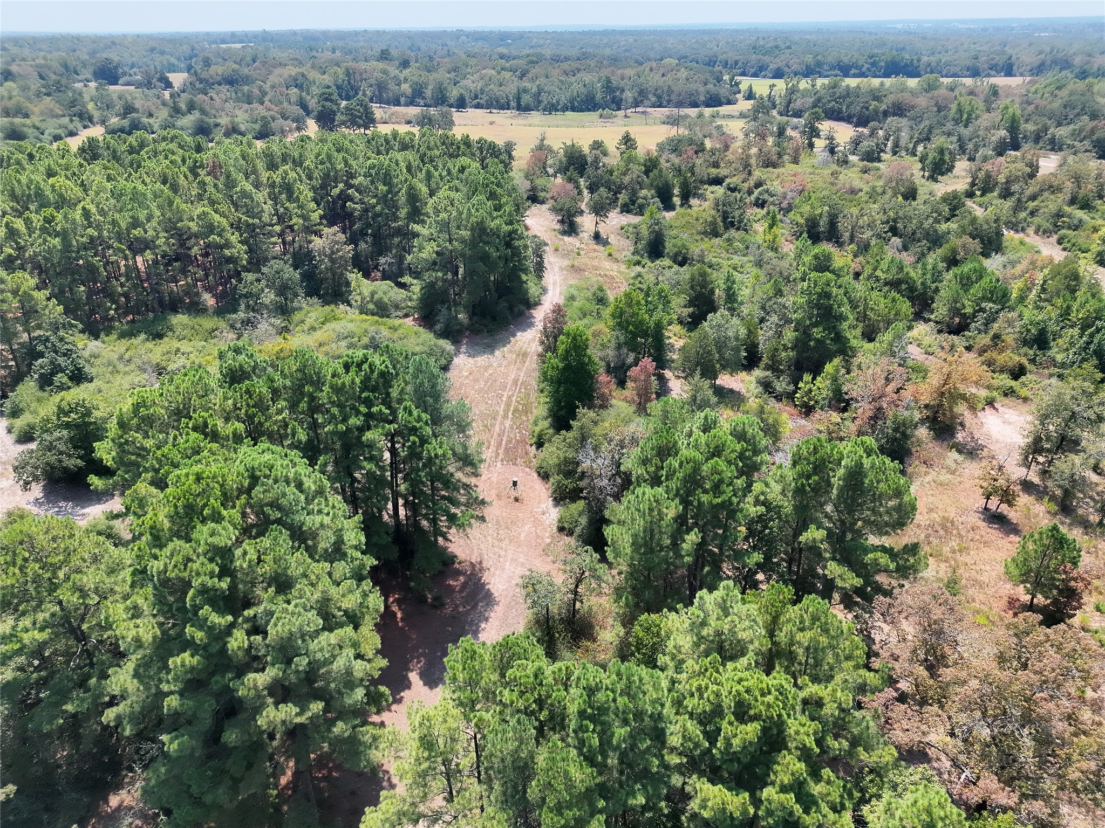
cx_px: 552
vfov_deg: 56.8
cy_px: 414
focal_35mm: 24
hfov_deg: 71.6
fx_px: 766
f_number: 1.7
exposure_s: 1/4000
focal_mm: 6.72
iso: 290
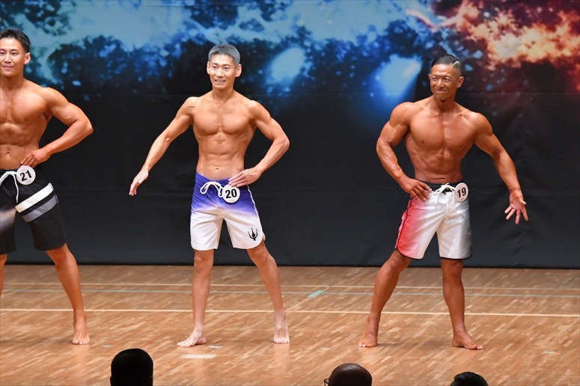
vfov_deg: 5.1
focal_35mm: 270
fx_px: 4348
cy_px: 193
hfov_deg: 7.6
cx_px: 290
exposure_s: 1/400
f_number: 5.6
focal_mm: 180
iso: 8000
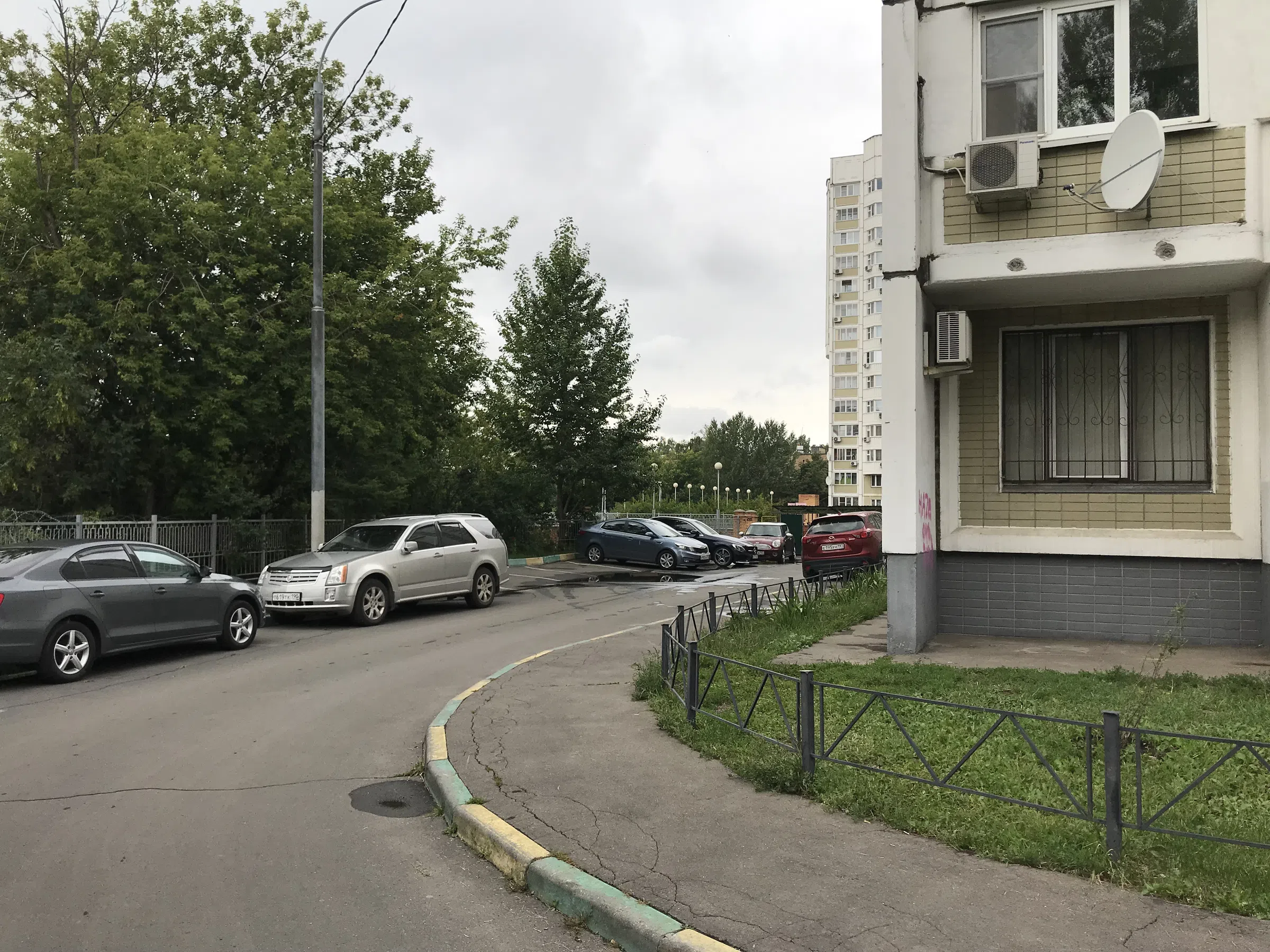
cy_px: 476
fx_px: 1027
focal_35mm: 28
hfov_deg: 63.4
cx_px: 635
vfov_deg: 49.7
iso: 20
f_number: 1.8
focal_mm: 3.99
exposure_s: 1/736
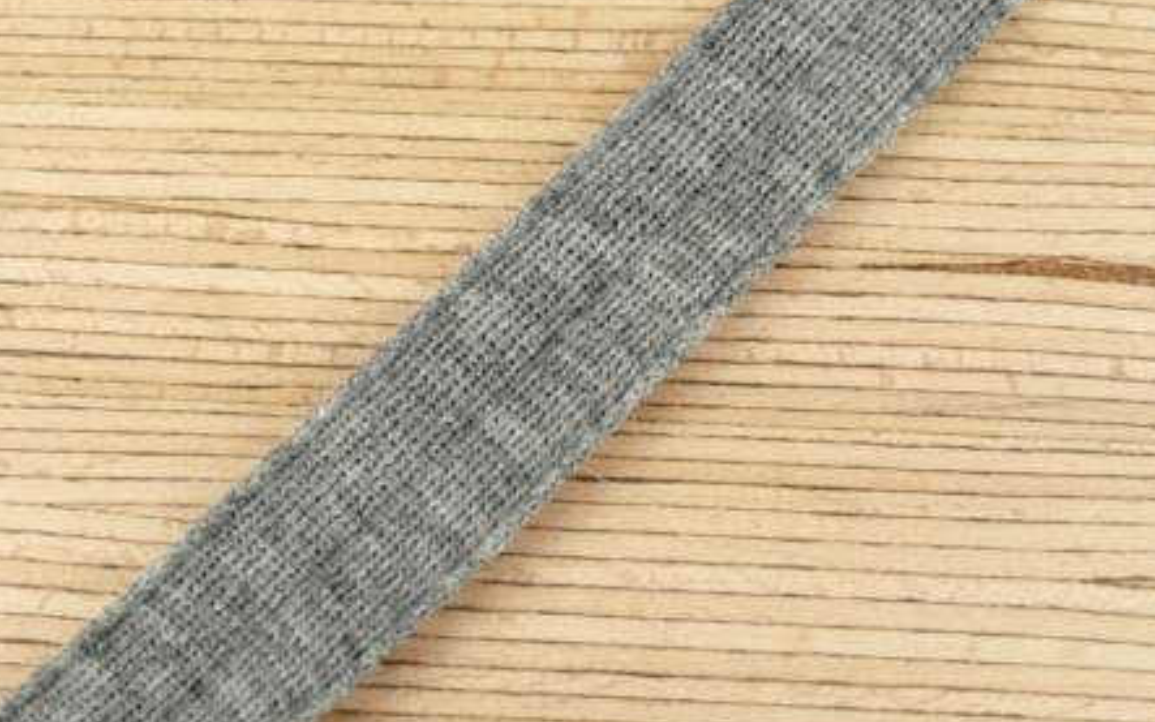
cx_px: 490
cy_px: 413
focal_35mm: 61
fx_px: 1920
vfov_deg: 21.3
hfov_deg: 33.4
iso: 250
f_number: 3.4
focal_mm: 18.77
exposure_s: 1/80
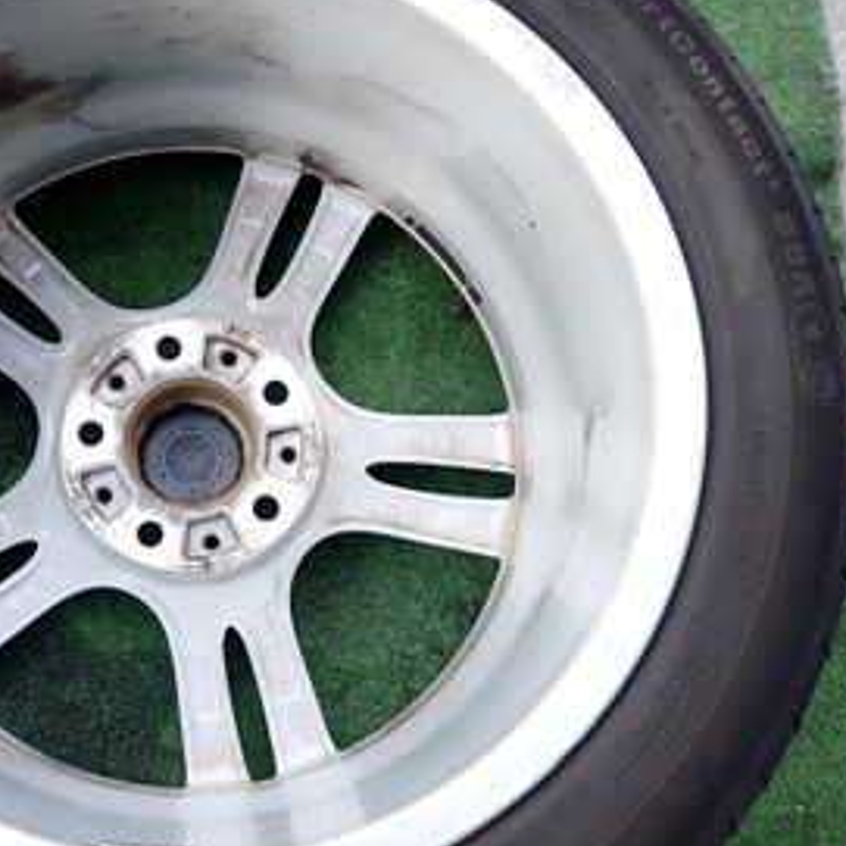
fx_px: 1355
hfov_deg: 33.7
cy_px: 434
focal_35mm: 49
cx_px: 178
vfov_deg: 34.7
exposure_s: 1/200
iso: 100
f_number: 2
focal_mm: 4.5
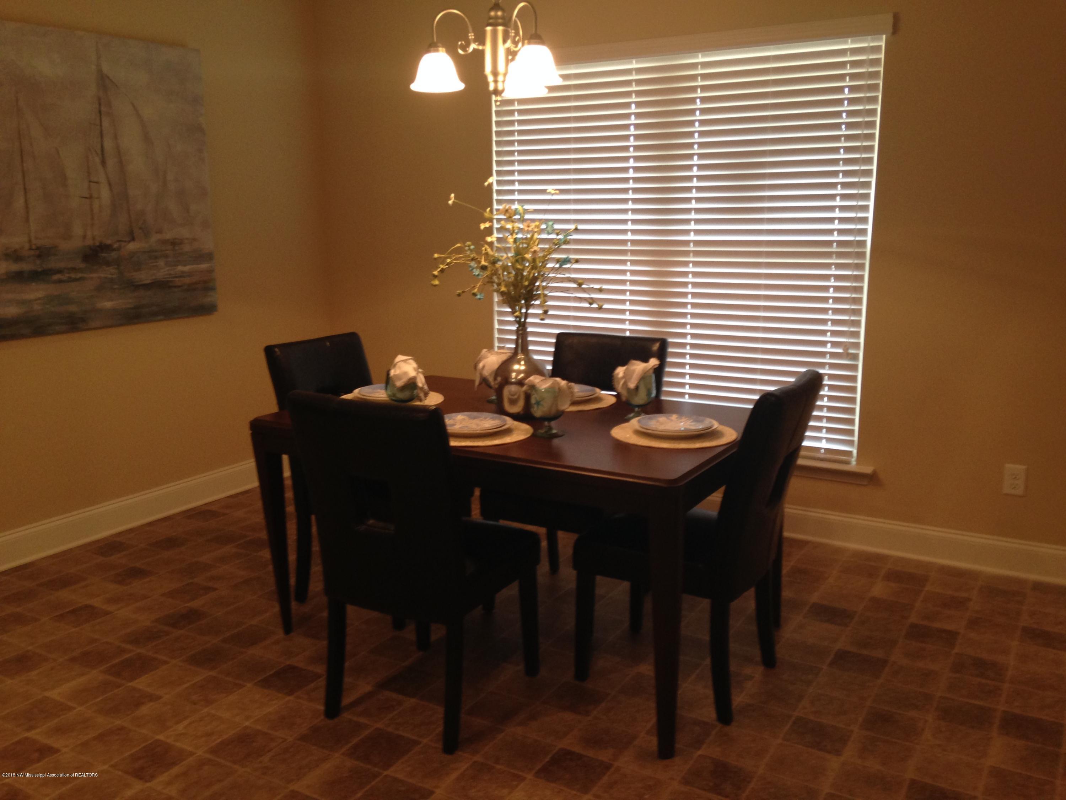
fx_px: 1016
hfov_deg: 55.4
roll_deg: -0.8
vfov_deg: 42.9
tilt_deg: -11.2
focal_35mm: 33
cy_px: 400
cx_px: 533
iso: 100
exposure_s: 1/20
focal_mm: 4.12
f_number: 2.4
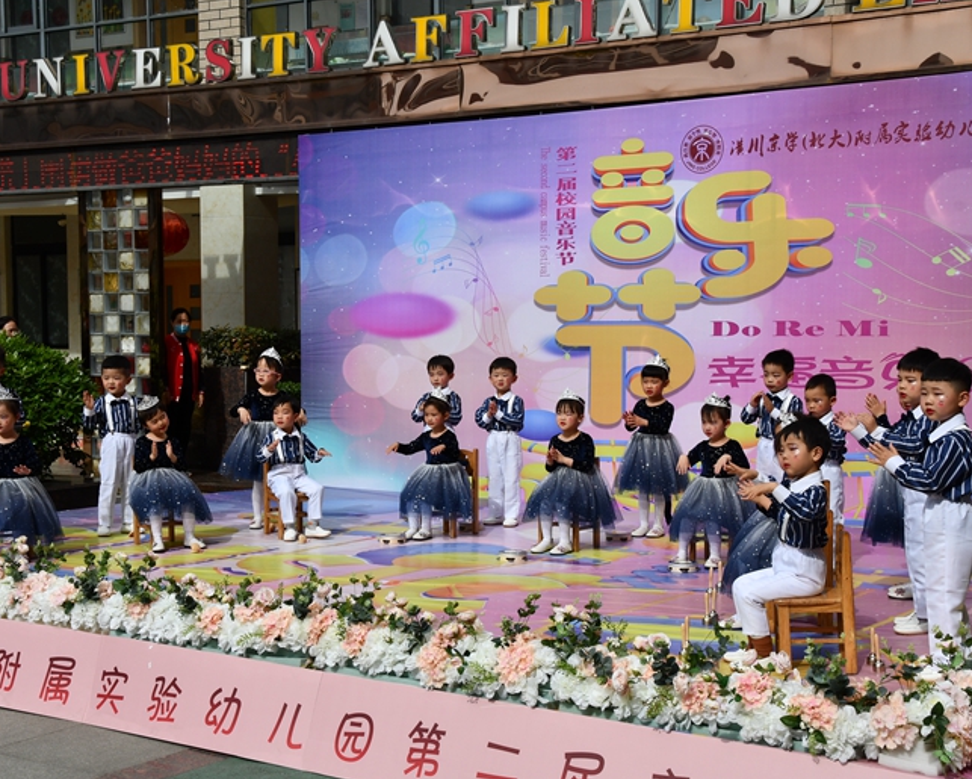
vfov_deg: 27.2
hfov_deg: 33.6
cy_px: 396
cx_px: 473
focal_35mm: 56
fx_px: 1612
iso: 400
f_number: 13
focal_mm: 32
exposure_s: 1/640
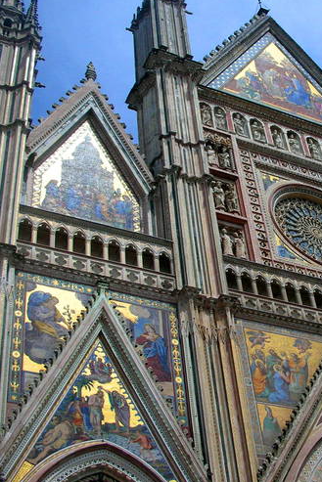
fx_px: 791
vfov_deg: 33.9
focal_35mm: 59
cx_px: 249
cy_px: 210
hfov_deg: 22.7
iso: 50
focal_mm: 5.8
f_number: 8.5
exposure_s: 1/164
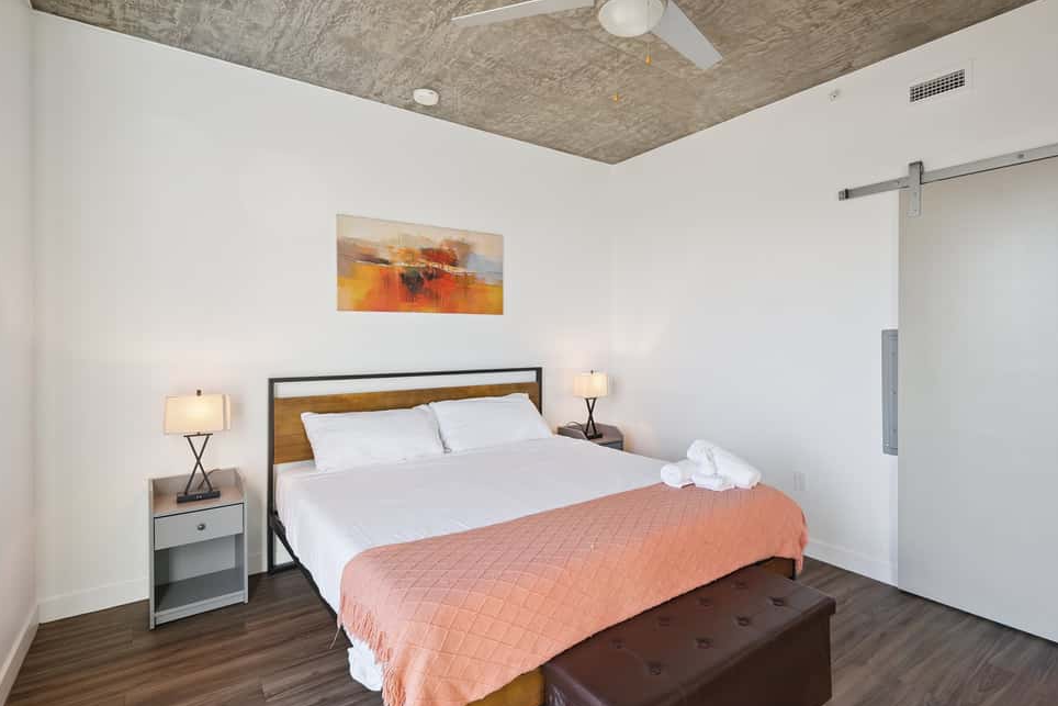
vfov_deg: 70.4
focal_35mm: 17
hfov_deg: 93.2
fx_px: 500
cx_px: 555
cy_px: 339
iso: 400
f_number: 8
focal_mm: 16
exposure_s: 1/30
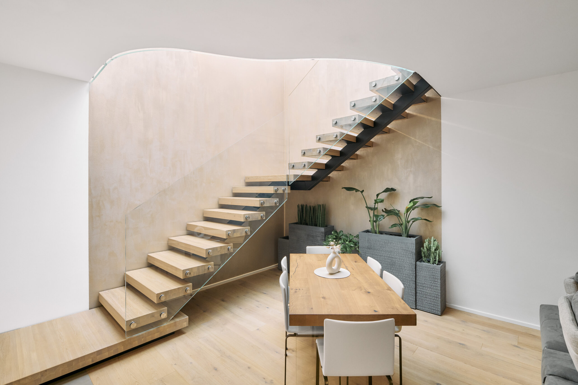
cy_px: 192
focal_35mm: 16
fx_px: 257
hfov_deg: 96.7
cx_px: 289
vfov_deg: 73.8
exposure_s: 1/30
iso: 500
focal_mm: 16
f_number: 6.3
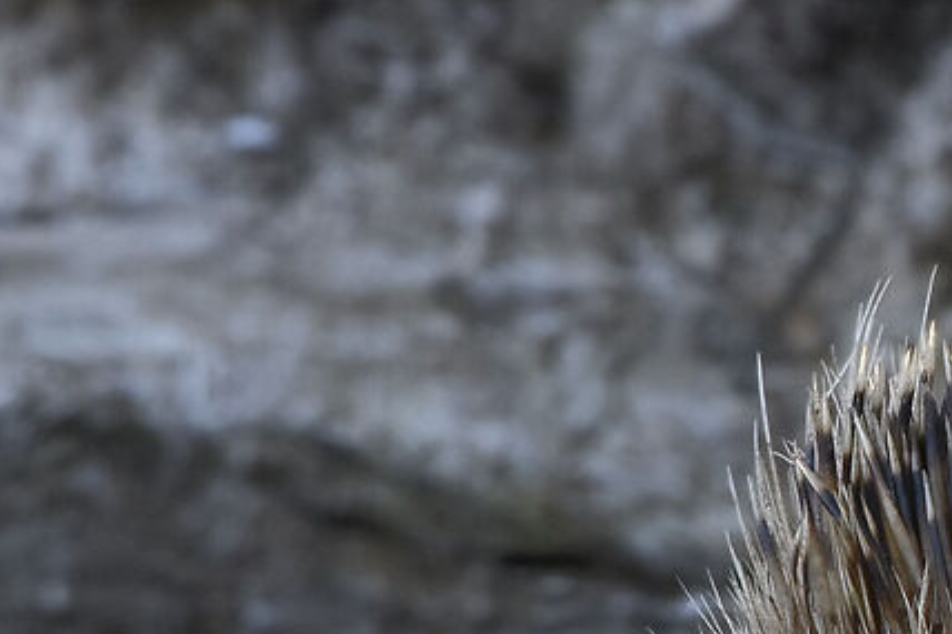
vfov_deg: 0.4
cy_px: 532
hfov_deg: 0.6
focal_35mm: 3200
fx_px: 84585
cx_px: 2037
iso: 800
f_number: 9
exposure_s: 1/125
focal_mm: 380
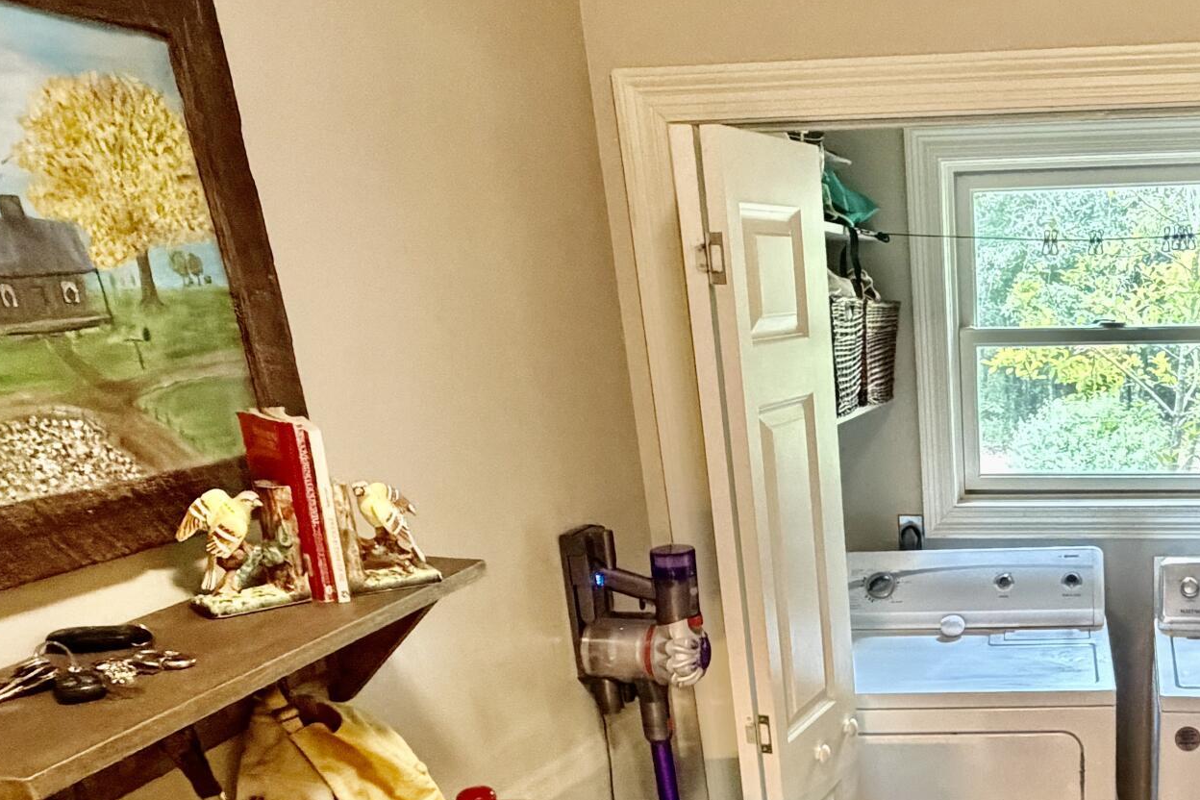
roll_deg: +2.2
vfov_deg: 35.6
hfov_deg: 50.0
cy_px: 719
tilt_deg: -19.9
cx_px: 1015
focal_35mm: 35
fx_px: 1167
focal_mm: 2.22
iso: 800
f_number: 2.2
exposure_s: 1/60
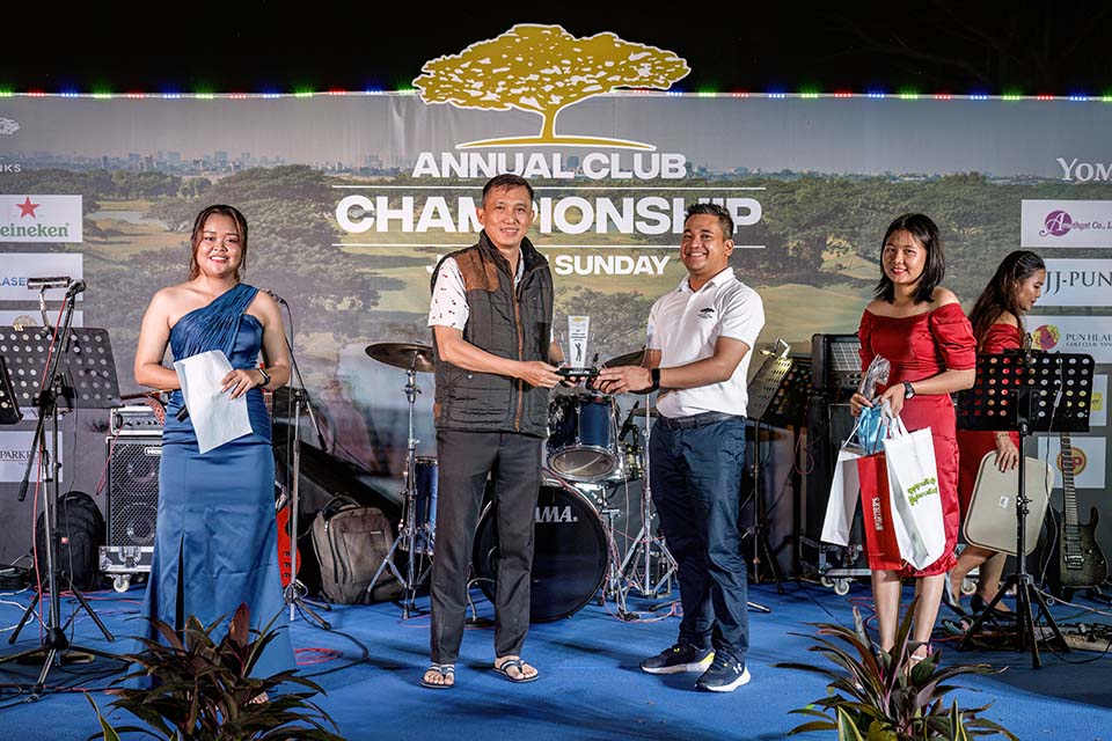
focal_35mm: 47
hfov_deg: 41.9
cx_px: 556
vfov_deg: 28.6
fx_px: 1452
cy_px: 370
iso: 1100
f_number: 5.6
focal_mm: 47
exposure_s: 1/200
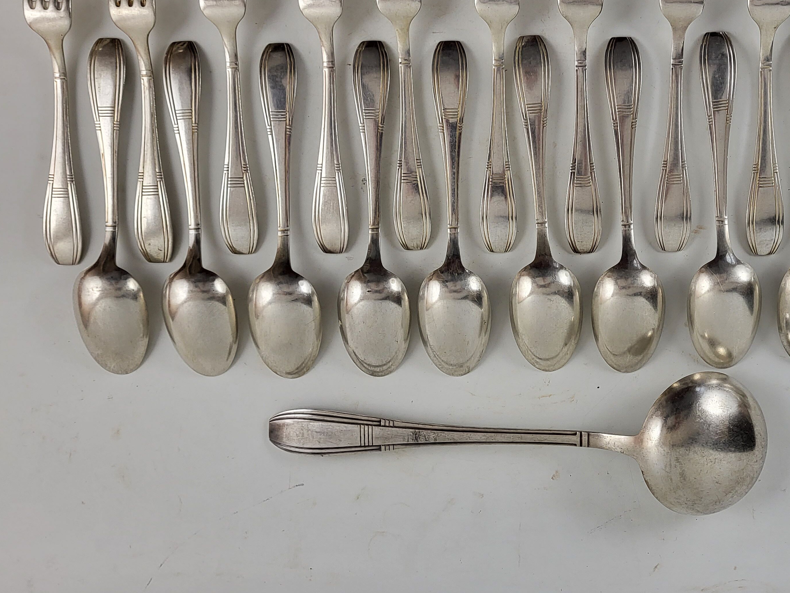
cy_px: 254
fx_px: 867
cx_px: 539
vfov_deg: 37.7
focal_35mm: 38
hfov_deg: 48.0
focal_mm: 5.4
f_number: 1.8
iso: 200
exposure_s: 1/100
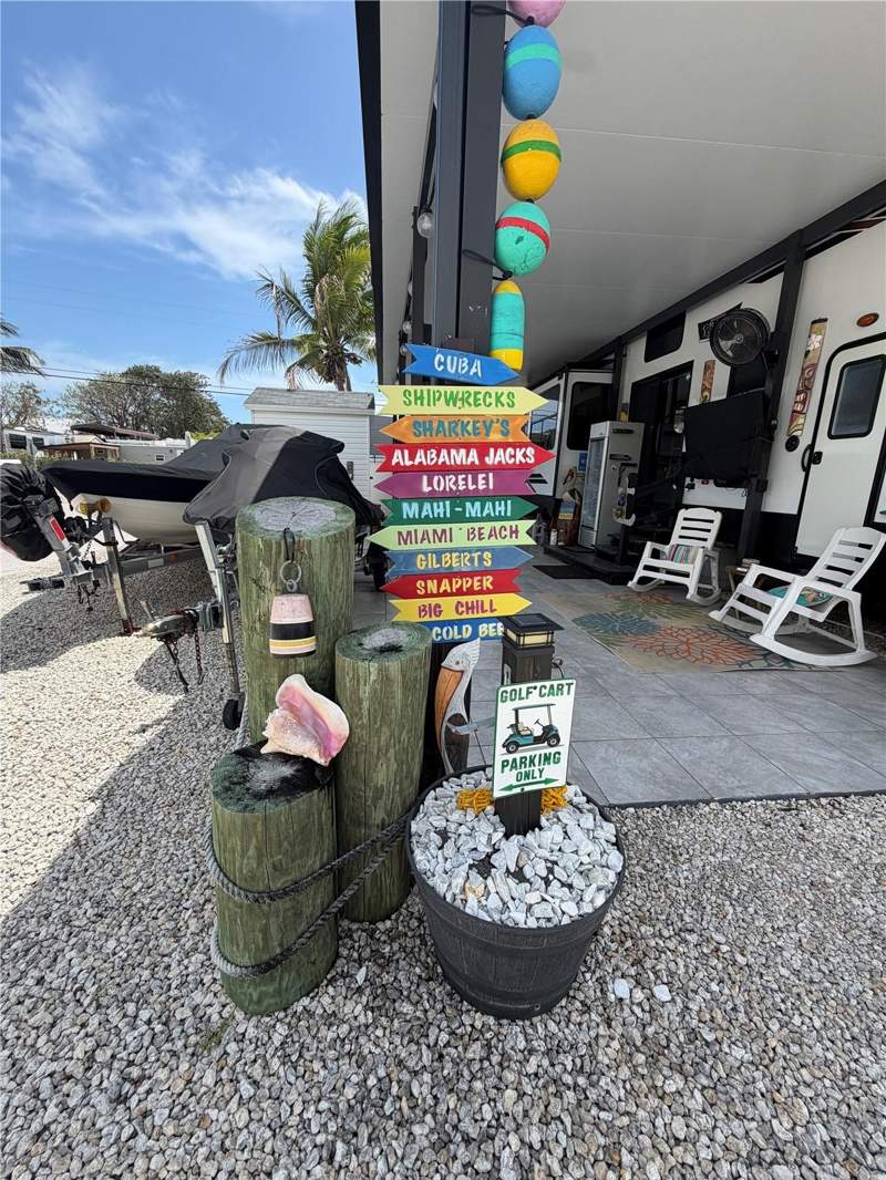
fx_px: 478
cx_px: 443
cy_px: 590
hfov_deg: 85.7
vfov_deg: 102.1
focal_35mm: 14
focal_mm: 2.22
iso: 25
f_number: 2.2
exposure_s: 1/770
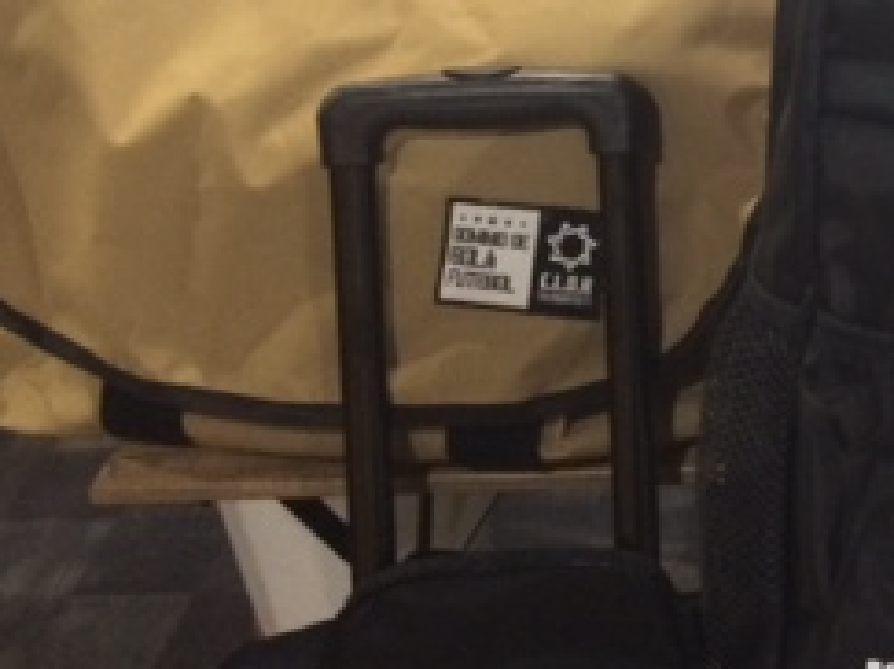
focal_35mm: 79
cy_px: 29
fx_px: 2039
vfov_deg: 18.3
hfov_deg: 22.5
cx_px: 1115
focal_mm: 4.12
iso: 320
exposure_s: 1/17
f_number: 2.2
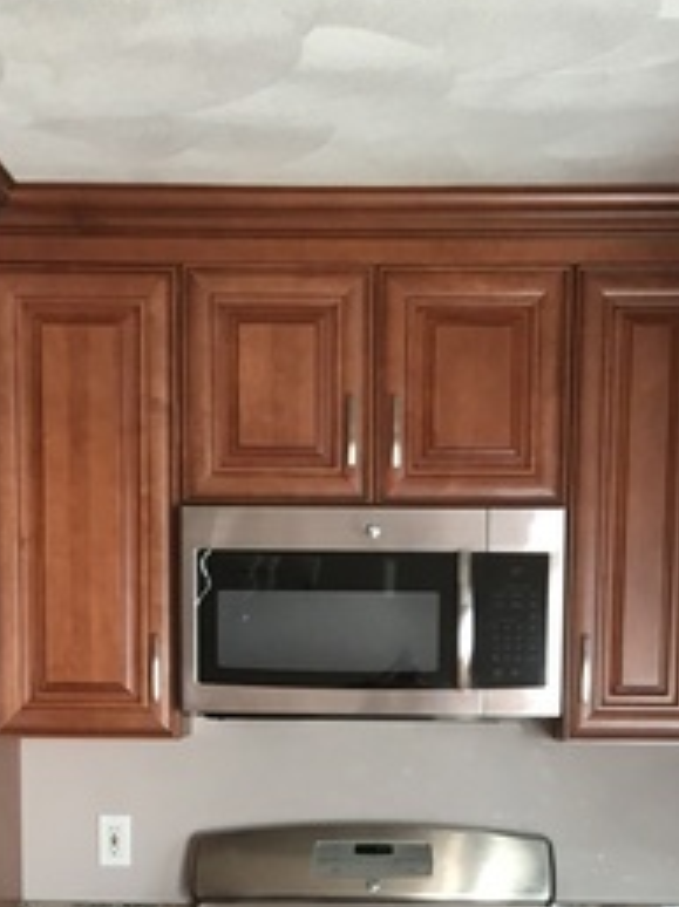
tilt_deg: -5.6
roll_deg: +0.2
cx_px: 345
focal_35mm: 75
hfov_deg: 19.6
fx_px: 1965
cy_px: 951
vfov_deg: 24.6
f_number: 2.2
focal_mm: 4.15
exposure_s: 1/30
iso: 80
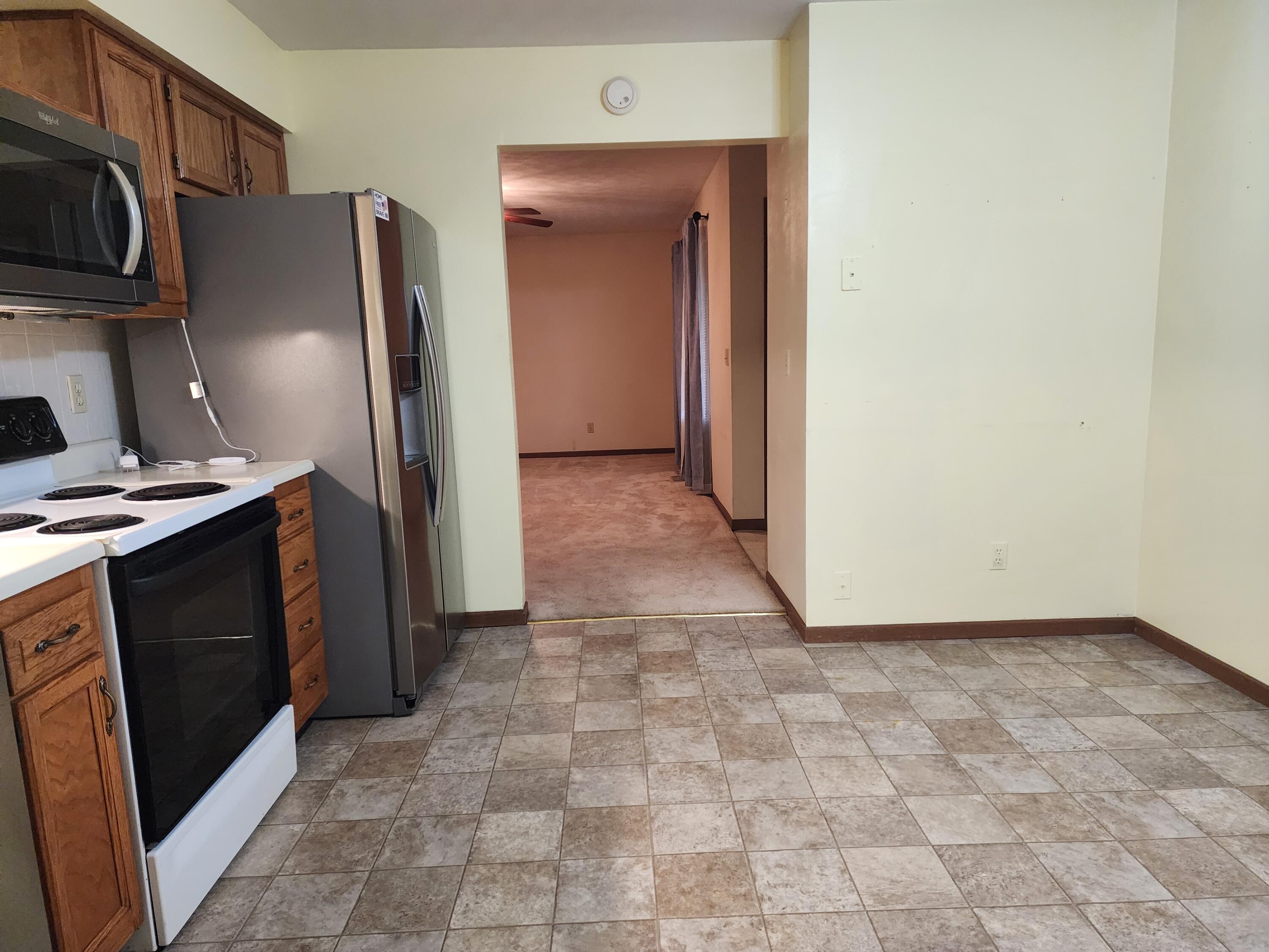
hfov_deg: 73.9
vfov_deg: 58.9
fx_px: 843
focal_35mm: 23
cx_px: 634
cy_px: 476
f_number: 1.8
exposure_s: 1/120
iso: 1000
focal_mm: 6.4
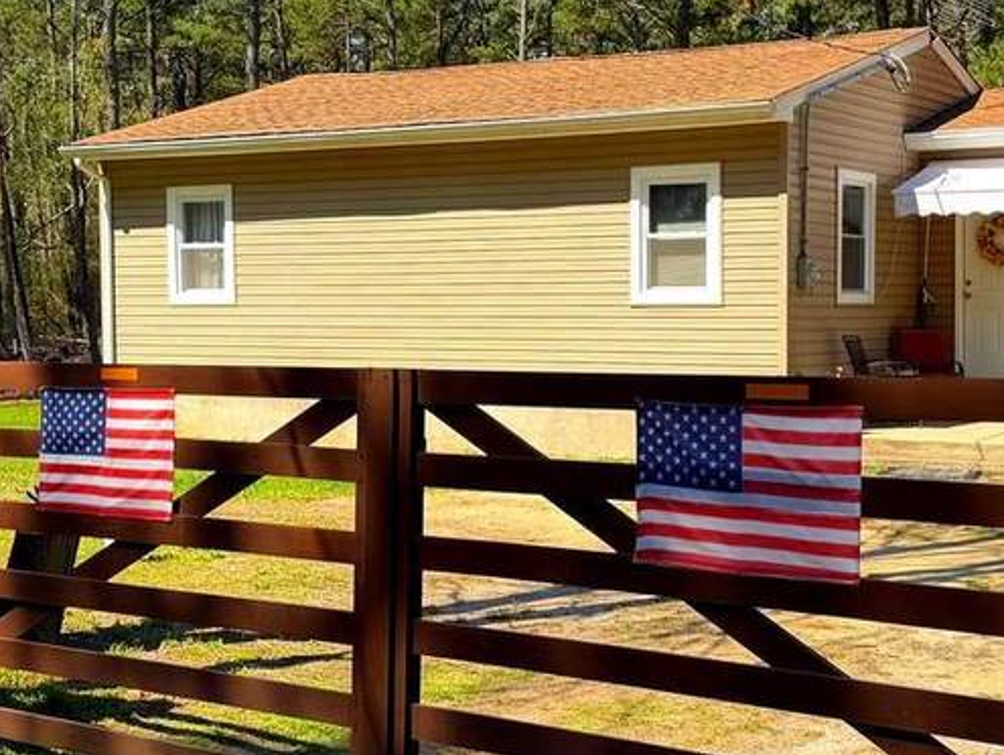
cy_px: 351
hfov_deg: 31.1
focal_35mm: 62
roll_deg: +0.5
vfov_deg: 23.7
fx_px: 1800
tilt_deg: -0.6
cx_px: 566
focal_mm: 6.76
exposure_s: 1/2703
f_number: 1.78
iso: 80
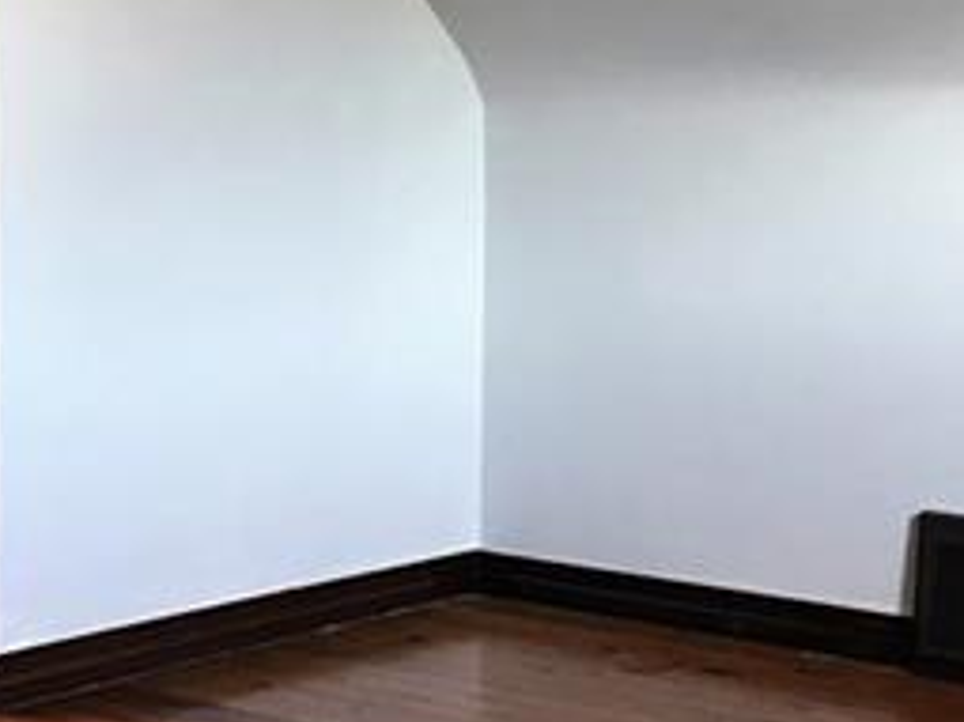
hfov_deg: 22.2
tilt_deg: +0.1
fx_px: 2450
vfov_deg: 16.7
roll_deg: -0.3
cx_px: 582
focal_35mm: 88
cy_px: 208
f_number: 1.8
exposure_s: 1/15
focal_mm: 3.99
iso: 40
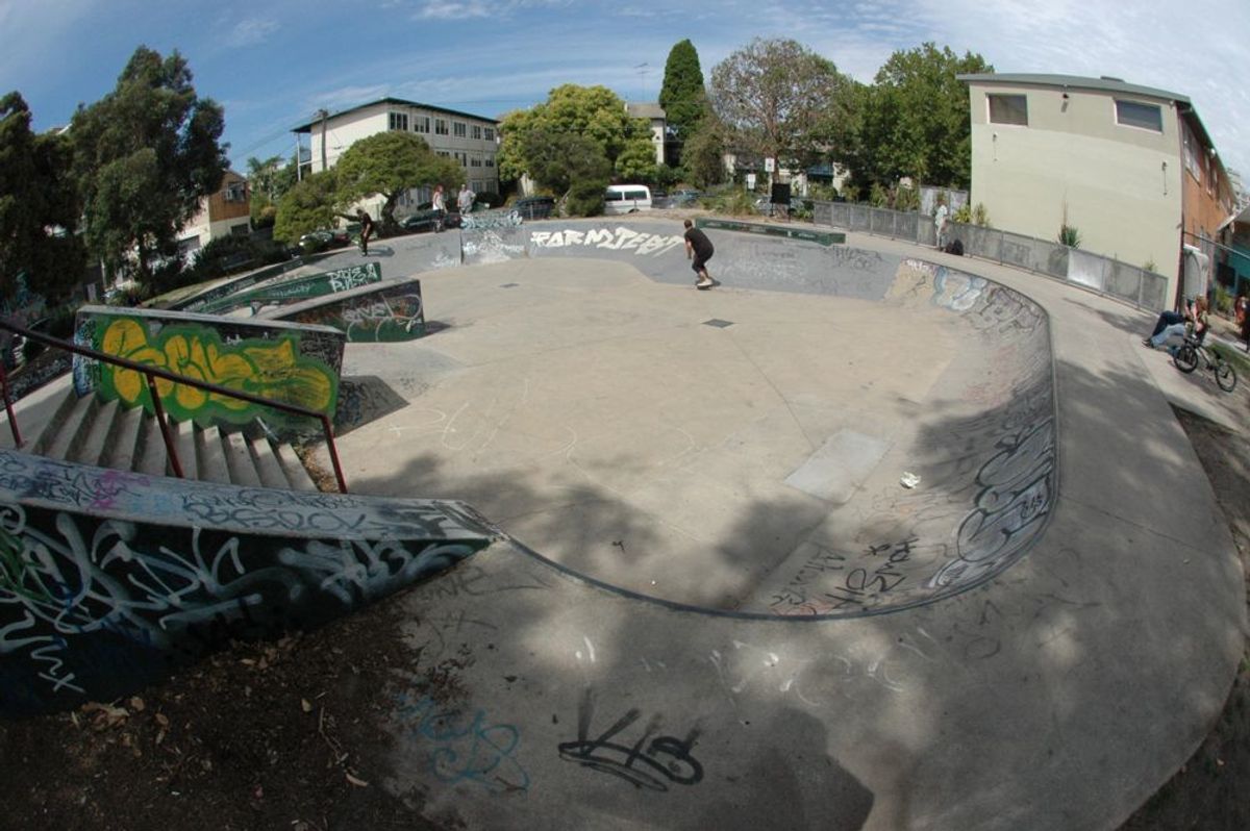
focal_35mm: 16
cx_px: 625
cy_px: 416
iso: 800
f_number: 14
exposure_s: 1/800
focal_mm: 10.5
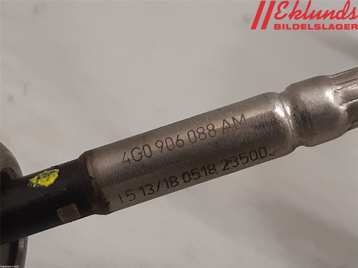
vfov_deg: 53.1
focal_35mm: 26
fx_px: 269
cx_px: 179
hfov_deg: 67.3
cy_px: 134
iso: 125
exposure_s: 1/50
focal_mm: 3.93
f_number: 1.7
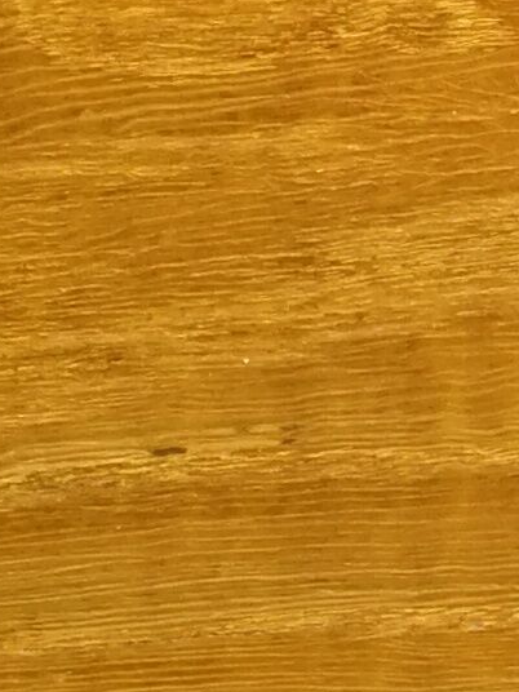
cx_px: 1283
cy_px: -749
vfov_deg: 9.2
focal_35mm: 200
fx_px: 3998
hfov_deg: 7.0
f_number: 2.2
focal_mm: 3.95
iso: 50
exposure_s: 1/965
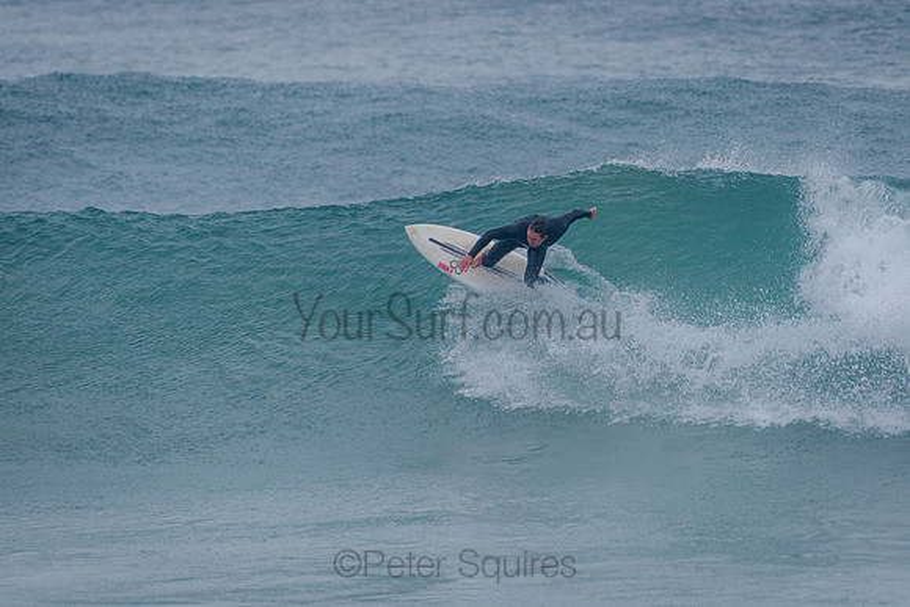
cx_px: 455
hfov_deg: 3.4
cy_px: 304
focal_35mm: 613
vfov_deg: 2.2
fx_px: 15486
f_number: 5.6
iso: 720
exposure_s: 1/2000
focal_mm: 500
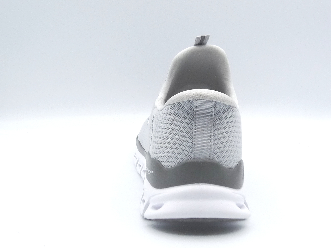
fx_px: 535
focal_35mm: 56
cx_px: 176
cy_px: 119
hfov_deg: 34.3
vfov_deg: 26.1
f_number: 5
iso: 100
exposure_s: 1/200
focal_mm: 5.3
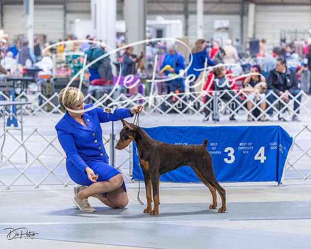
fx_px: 1389
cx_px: 156
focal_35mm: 151
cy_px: 124
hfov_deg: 12.8
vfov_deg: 10.2
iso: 6400
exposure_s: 1/320
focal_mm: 134
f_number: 3.5
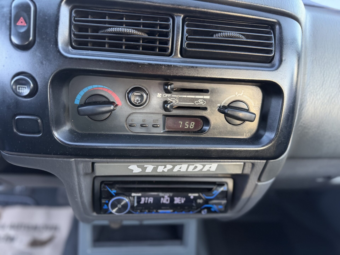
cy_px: 128
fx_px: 236
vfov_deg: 56.8
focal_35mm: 24
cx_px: 170
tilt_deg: -35.8
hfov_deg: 71.6
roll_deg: -3.2
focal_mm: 6.76
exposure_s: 1/121
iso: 200
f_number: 1.78
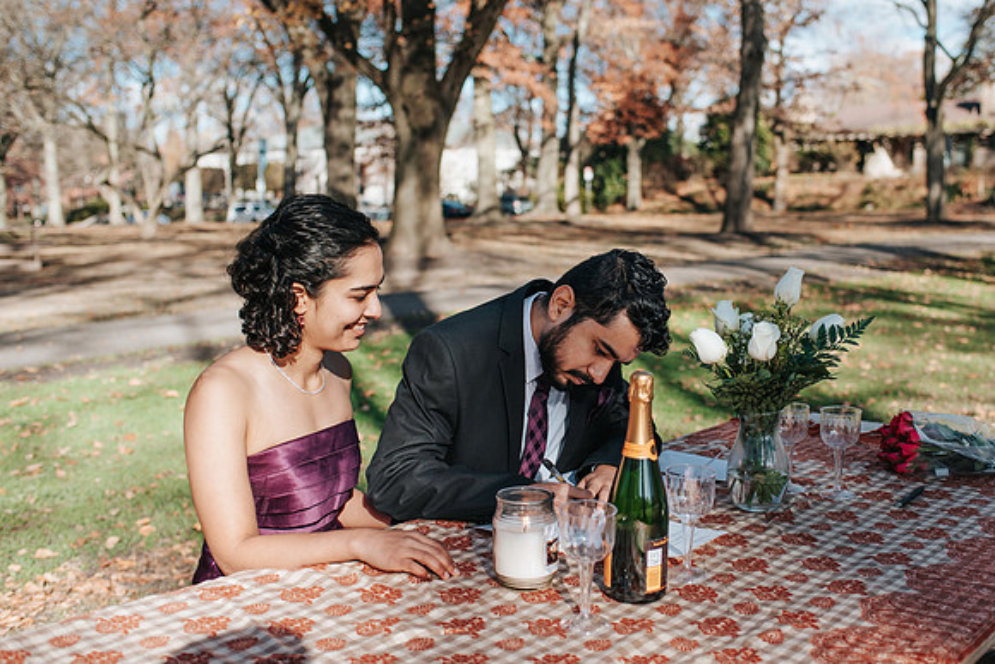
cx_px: 585
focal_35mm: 42
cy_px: 332
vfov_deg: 31.6
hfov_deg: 45.7
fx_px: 1175
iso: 100
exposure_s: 1/640
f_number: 3.2
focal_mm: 35
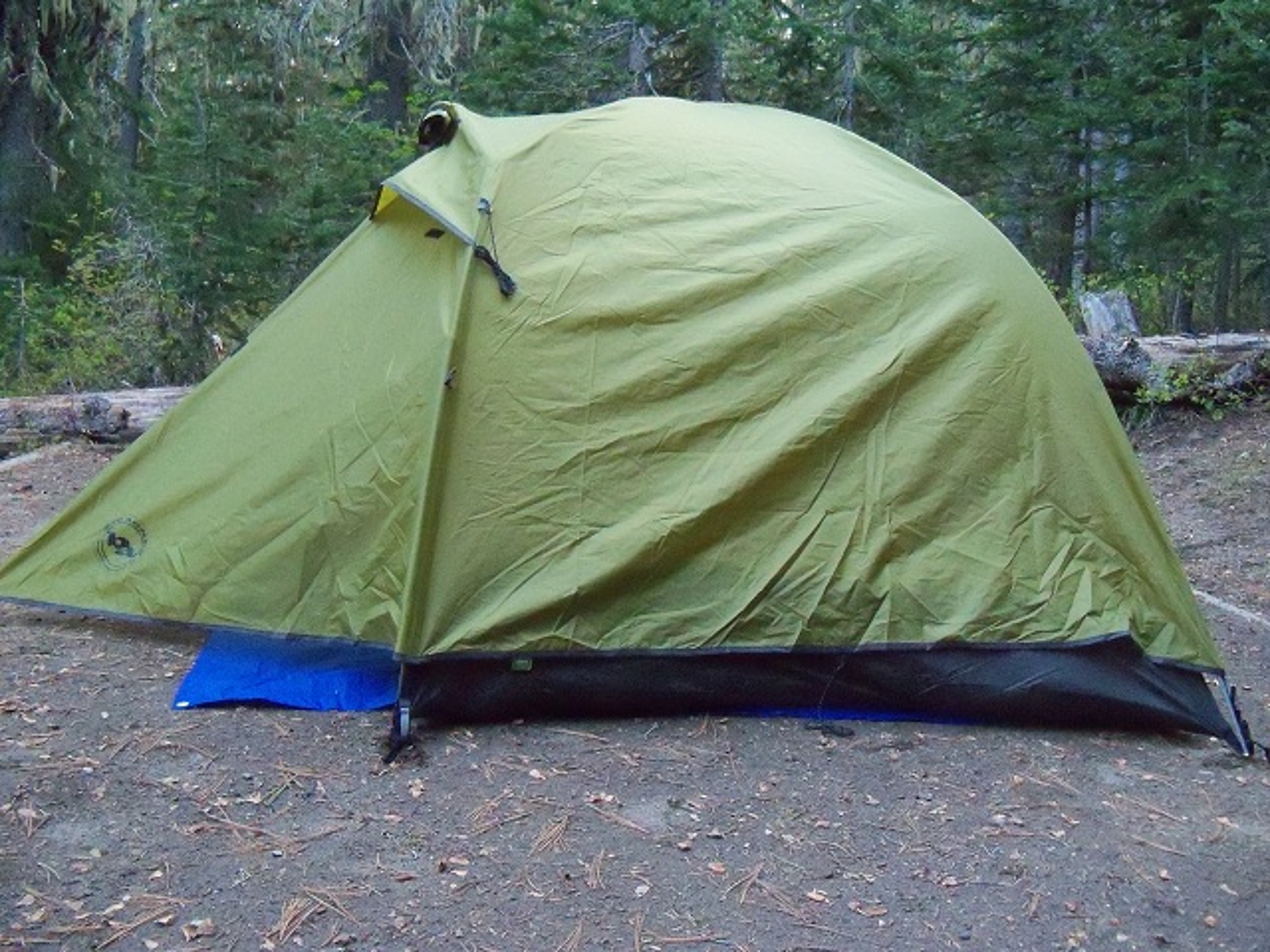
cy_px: 476
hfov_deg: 52.6
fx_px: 1284
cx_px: 635
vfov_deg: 40.7
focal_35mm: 35
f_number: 3.5
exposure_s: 1/40
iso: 1250
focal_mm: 6.2
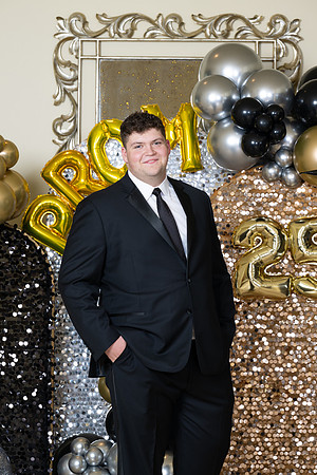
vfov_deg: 14.2
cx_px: 158
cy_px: 238
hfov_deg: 9.5
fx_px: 1915
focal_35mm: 145
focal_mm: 145
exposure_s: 1/100
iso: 320
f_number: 8
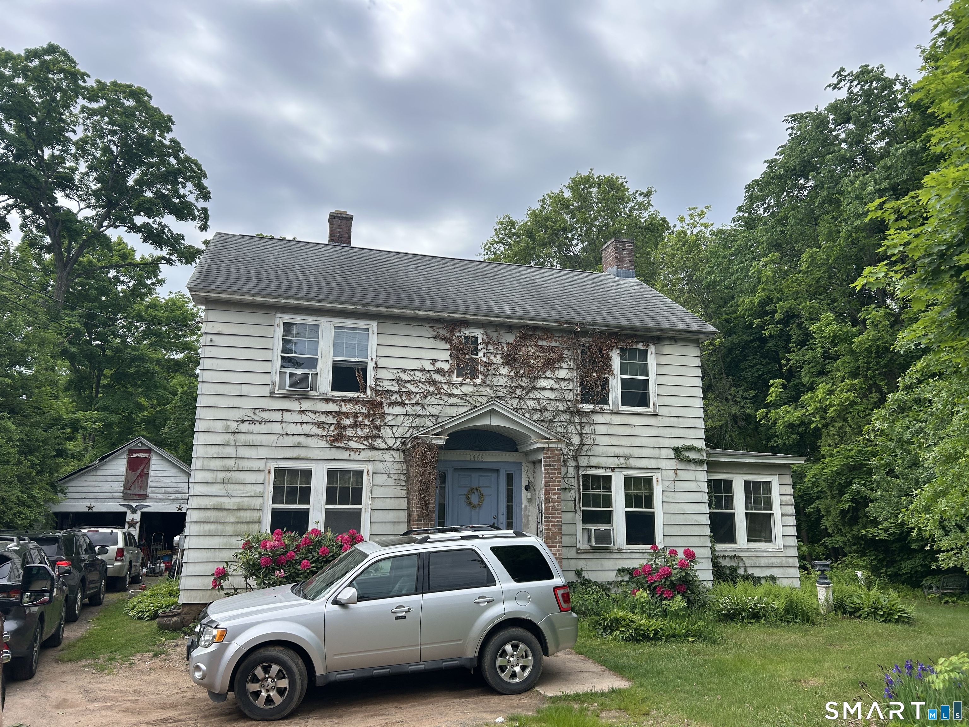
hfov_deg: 67.3
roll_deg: +1.2
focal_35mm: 26
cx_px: 484
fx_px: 728
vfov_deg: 53.1
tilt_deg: +8.3
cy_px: 364
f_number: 1.5
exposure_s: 1/3571
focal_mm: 5.7
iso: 50
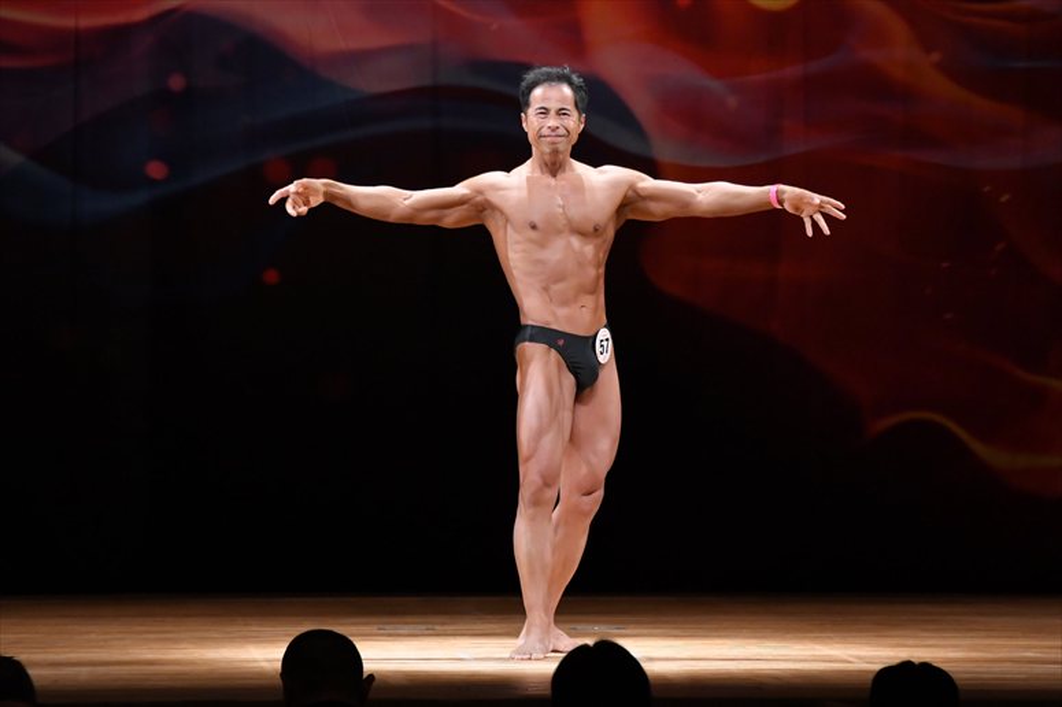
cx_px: 531
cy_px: 354
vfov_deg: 5.7
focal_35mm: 240
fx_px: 7077
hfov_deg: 8.6
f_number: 5.6
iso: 4000
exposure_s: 1/400
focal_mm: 160
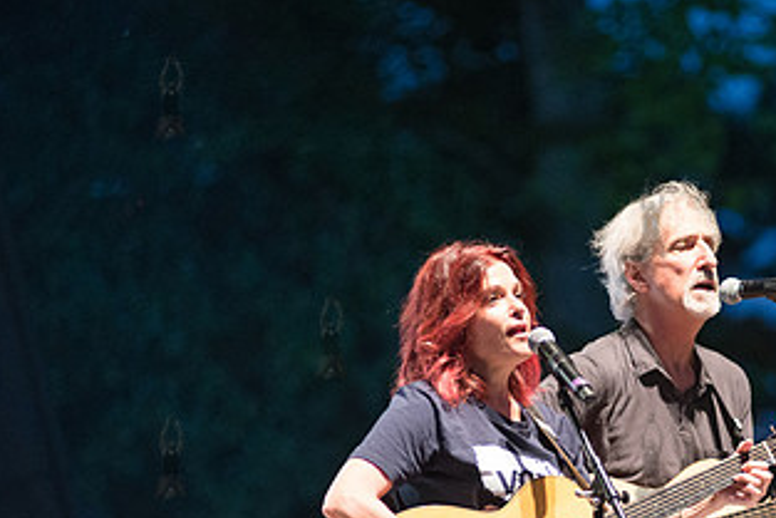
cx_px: 650
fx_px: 6793
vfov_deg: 4.4
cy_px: 455
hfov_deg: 6.5
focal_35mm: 315
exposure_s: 1/320
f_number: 2.8
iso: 3200
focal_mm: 170
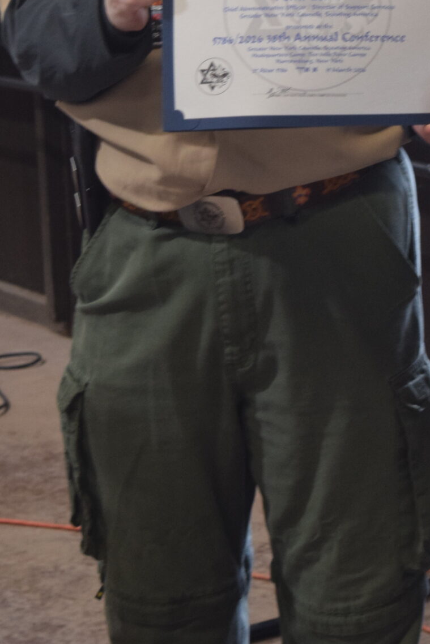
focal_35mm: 135
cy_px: 5
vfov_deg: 14.9
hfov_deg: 10.1
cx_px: 393
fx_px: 2418
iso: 800
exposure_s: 1/60
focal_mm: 40
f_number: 5
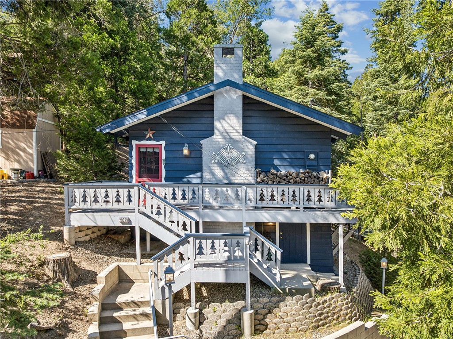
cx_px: 226
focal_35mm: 24
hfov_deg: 71.6
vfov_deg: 56.7
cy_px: 170
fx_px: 314
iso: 100
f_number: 2.8
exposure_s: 1/20
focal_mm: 12.3
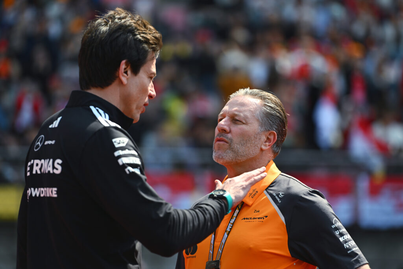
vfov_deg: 6.9
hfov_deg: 10.3
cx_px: 202
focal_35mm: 200
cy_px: 134
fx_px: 2239
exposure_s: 1/1600
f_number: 2.8
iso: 200
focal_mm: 200
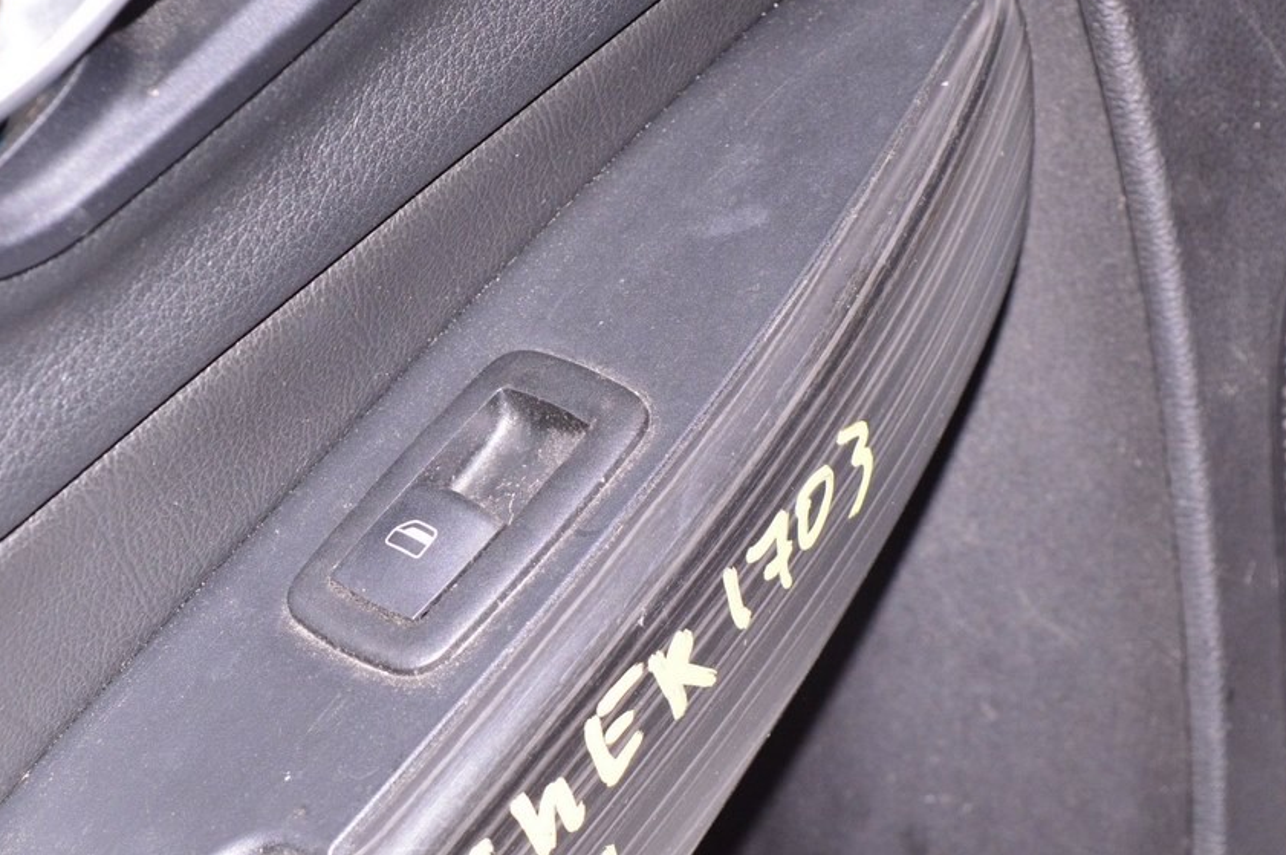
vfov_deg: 14.4
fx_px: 3390
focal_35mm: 95
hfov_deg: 21.5
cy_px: 423
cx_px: 599
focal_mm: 52
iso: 1600
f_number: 8
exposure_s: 1/160
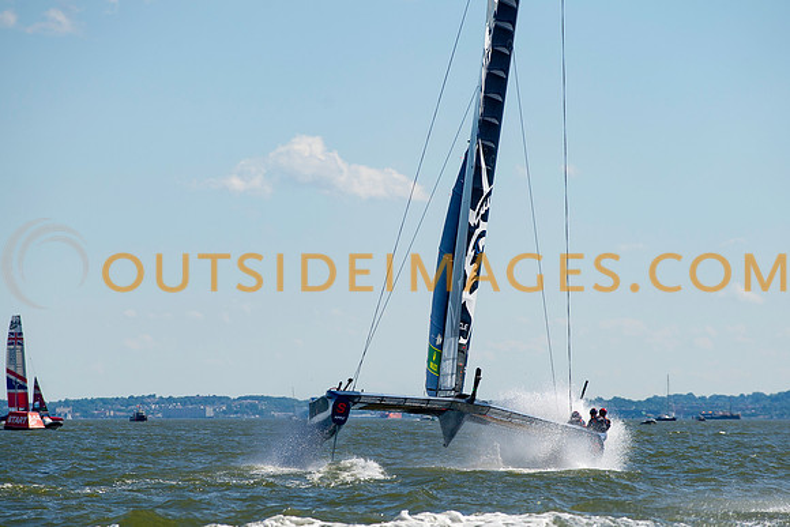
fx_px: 5412
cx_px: 406
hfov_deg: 8.3
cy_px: 309
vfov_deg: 5.6
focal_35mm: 247
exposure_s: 1/2500
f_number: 5.6
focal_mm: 200
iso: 400
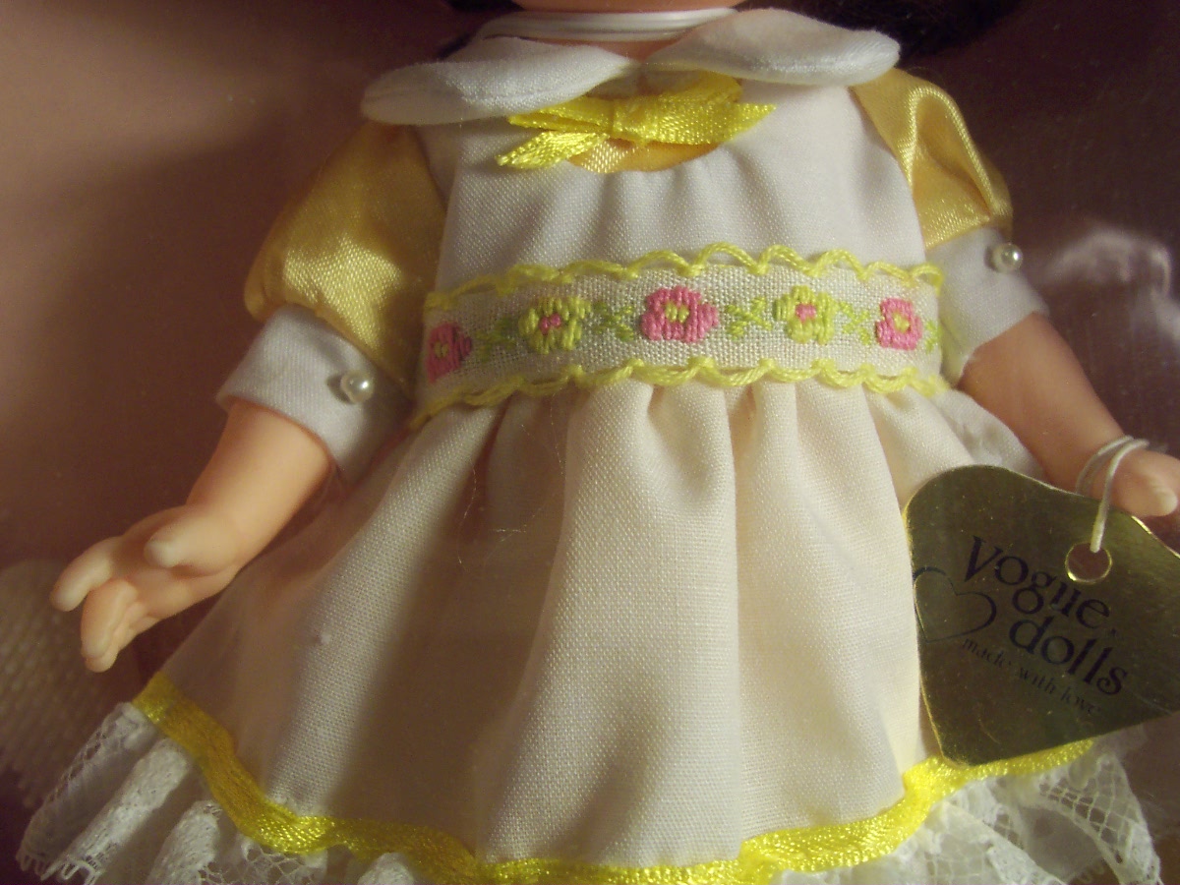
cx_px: 590
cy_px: 442
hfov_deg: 50.1
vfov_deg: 38.7
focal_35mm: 37
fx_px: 1261
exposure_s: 1/90
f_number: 2.8
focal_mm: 5.6
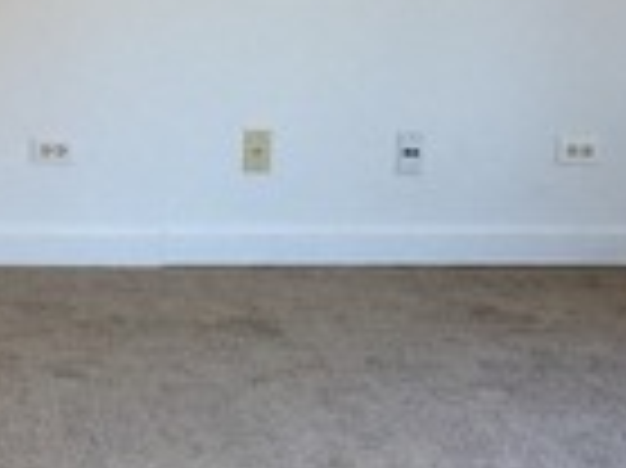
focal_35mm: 134
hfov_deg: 14.3
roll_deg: -1.8
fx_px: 2421
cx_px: -104
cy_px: -54
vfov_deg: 10.9
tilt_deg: -5.1
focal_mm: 4.15
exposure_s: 1/15
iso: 64
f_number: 2.2
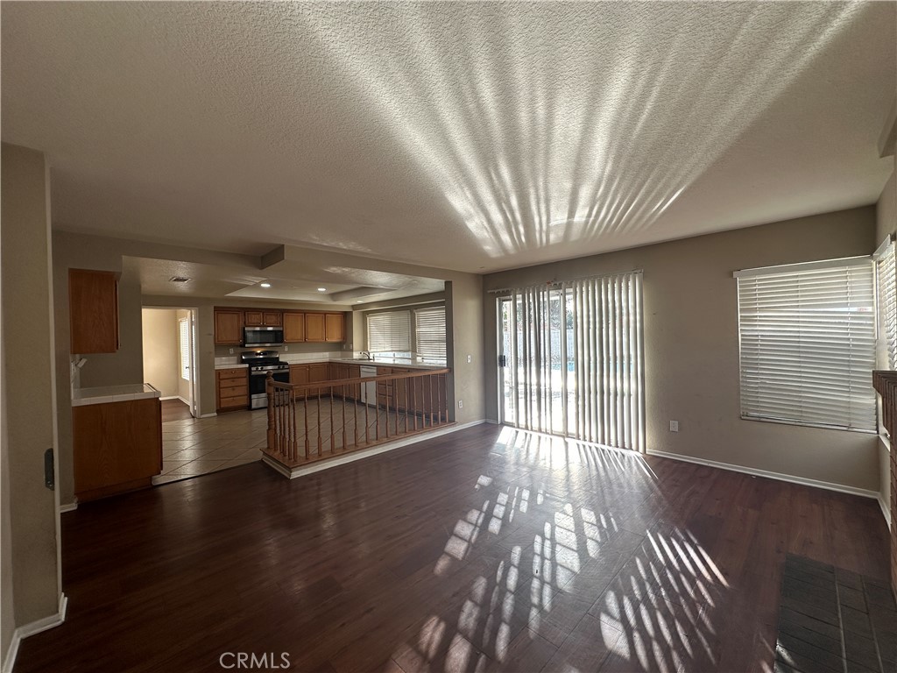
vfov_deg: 85.7
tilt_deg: +0.2
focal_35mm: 14
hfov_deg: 102.1
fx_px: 363
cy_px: 336
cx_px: 448
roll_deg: +0.8
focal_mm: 2.22
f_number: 2.2
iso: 40
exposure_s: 1/176
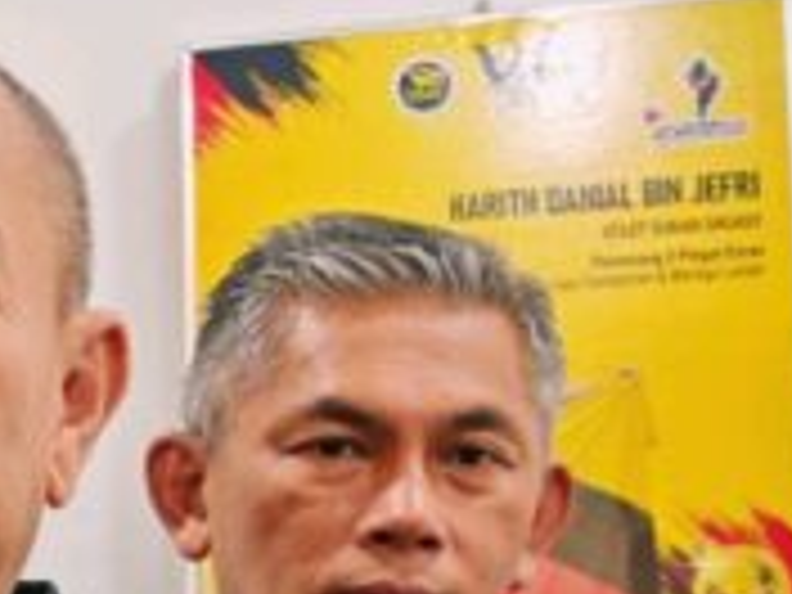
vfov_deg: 13.1
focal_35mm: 109
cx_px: -315
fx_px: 2494
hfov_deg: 16.7
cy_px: 765
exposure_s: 1/111
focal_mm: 6.83
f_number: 2
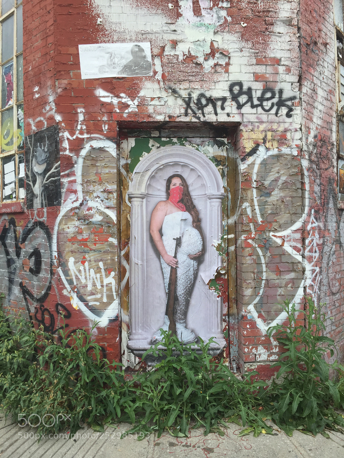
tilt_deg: +1.0
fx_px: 384
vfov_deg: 61.7
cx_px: 172
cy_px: 229
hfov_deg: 48.2
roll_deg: +0.7
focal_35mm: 29
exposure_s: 1/989
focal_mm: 4.15
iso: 32
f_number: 2.2
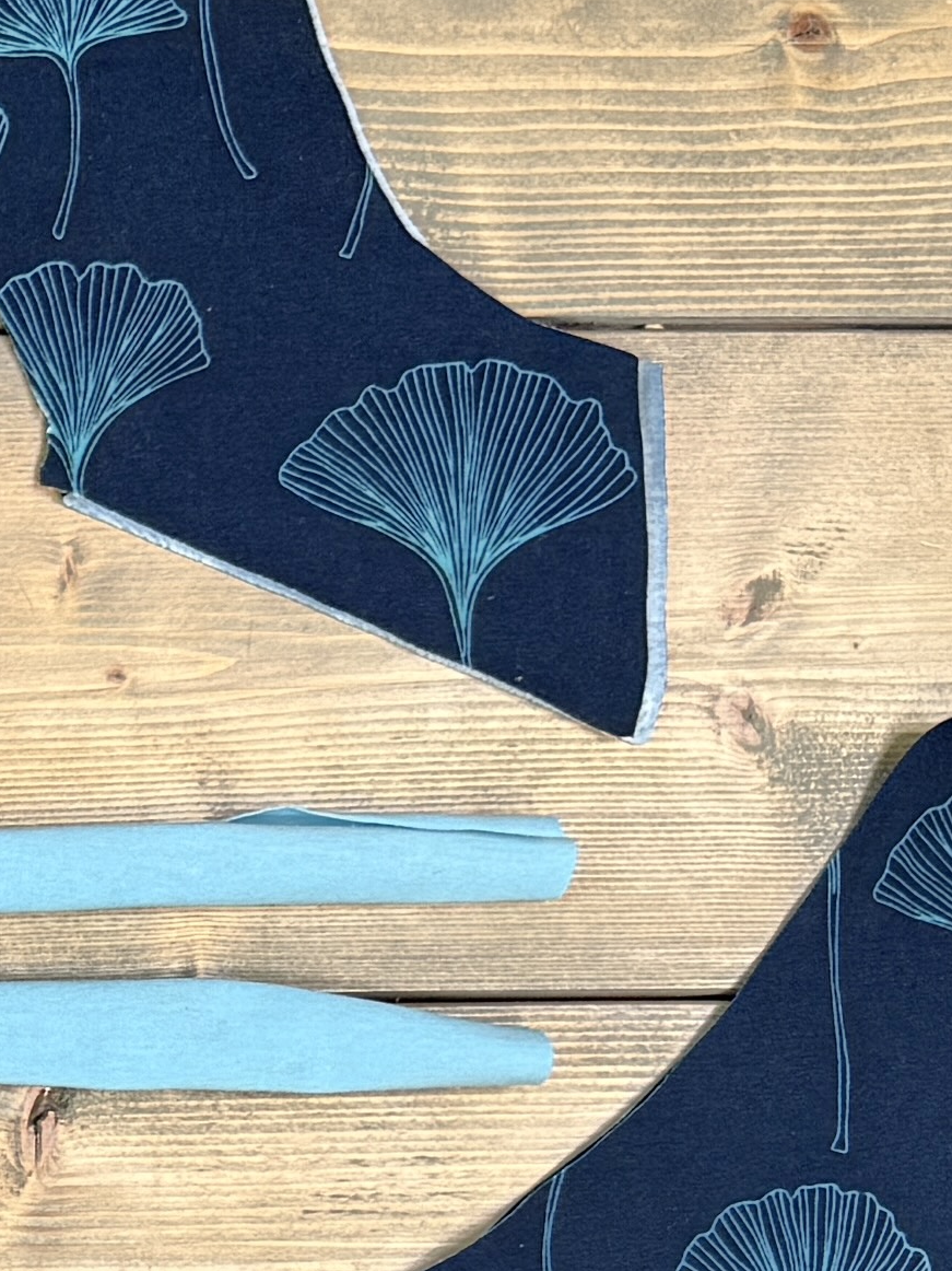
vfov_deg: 16.3
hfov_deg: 11.0
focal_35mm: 118
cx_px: -1170
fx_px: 4329
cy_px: 1290
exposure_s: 1/121
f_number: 1.78
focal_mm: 6.76
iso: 64
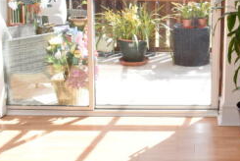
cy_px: 29
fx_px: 481
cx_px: 261
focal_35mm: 72
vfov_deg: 18.8
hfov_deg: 26.0
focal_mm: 18
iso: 800
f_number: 11
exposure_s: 1/200
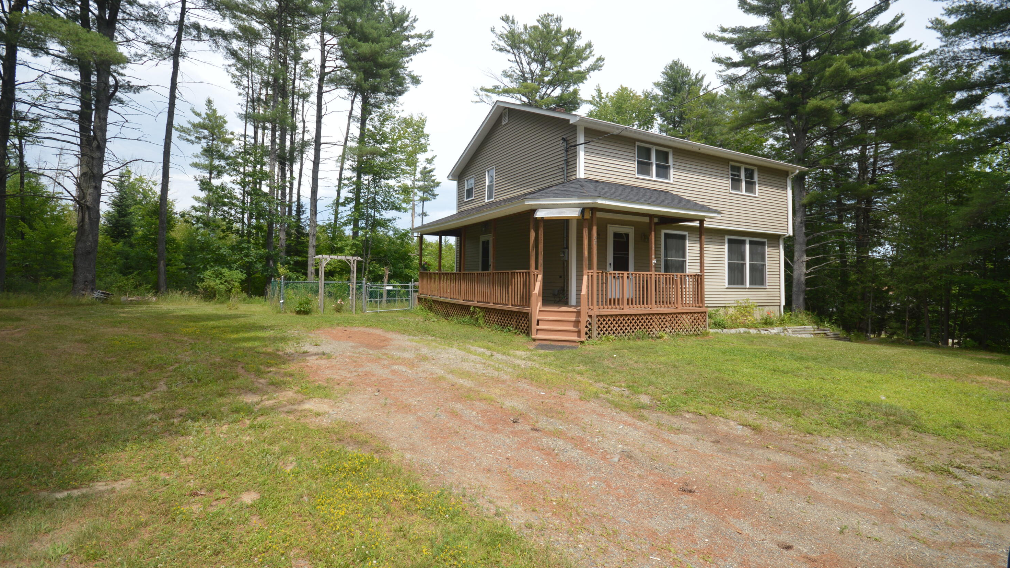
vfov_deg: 66.8
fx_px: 429
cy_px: 247
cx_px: 496
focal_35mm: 16
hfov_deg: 99.4
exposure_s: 1/200
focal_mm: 10
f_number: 8
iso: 100
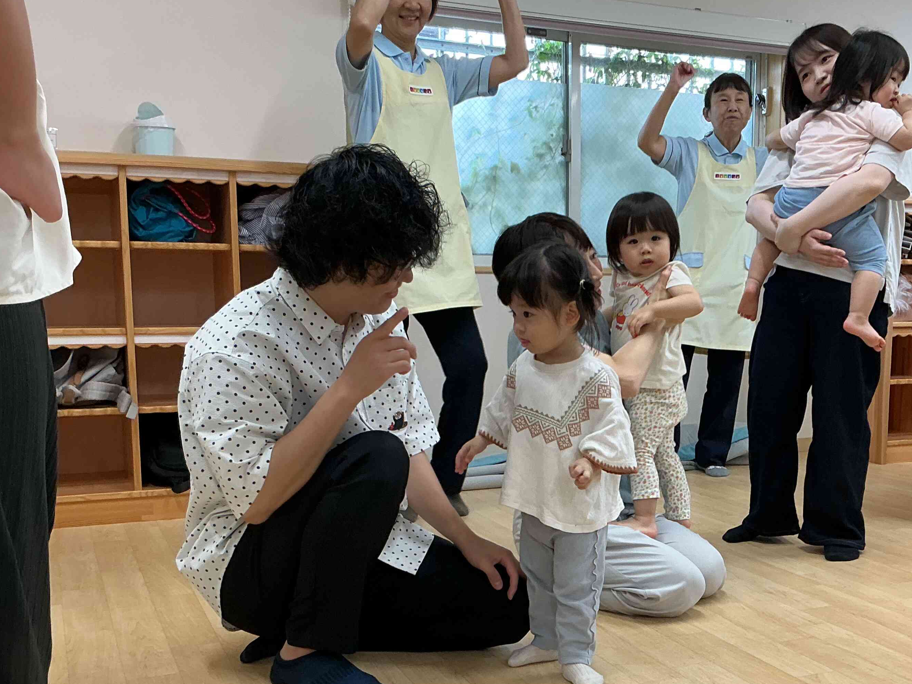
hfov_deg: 42.3
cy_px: 450
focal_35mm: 44
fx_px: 1159
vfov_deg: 32.6
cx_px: 611
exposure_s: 1/100
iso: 64
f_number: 1.8
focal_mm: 3
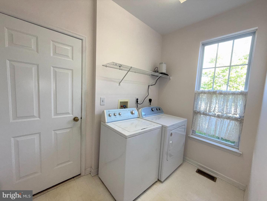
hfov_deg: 102.1
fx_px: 108
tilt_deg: -5.3
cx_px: 134
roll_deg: -2.8
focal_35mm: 14
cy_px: 100
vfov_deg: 85.7
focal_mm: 2.22
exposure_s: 1/122
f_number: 2.2
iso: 200
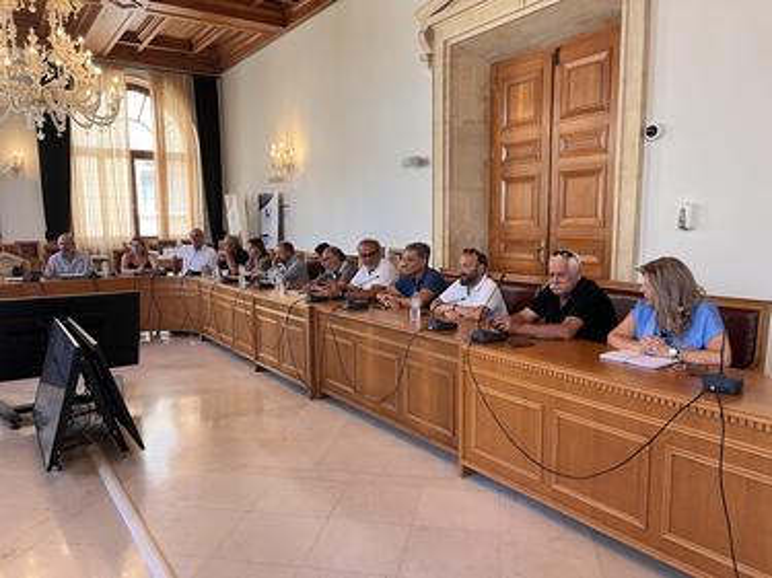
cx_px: 386
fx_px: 580
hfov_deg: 67.3
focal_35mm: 26
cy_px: 289
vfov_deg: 53.0
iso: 100
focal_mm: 5.1
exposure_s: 1/50
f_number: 1.6
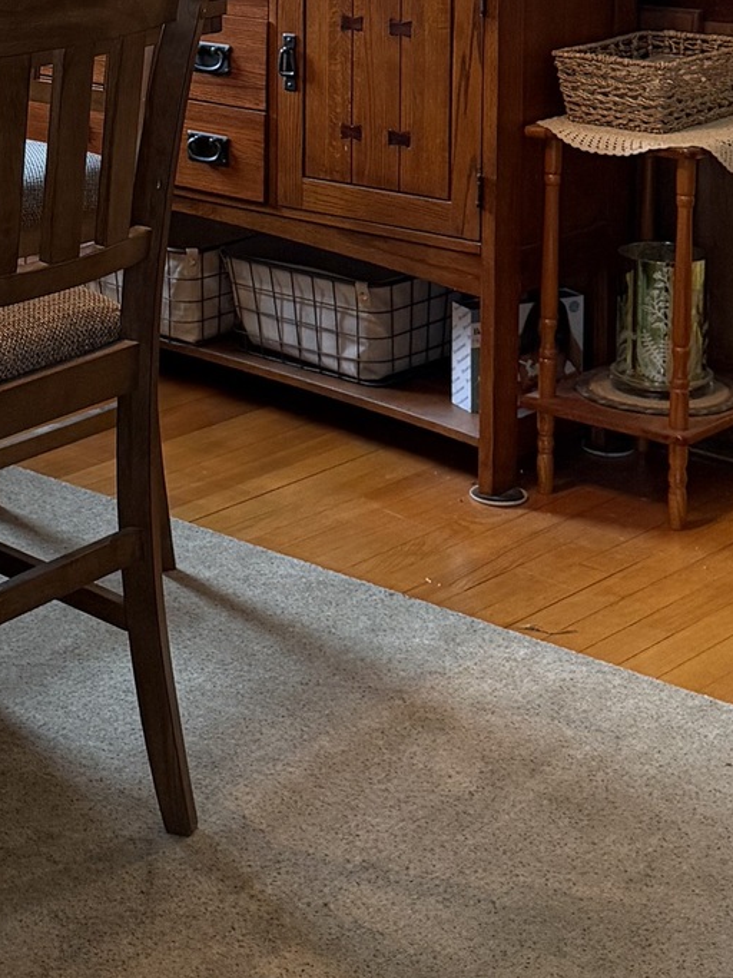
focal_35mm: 81
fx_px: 2288
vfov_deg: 23.4
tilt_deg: -9.8
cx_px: 53
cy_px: 77
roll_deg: +1.2
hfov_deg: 17.9
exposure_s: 1/60
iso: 320
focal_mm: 6.76
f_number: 1.78
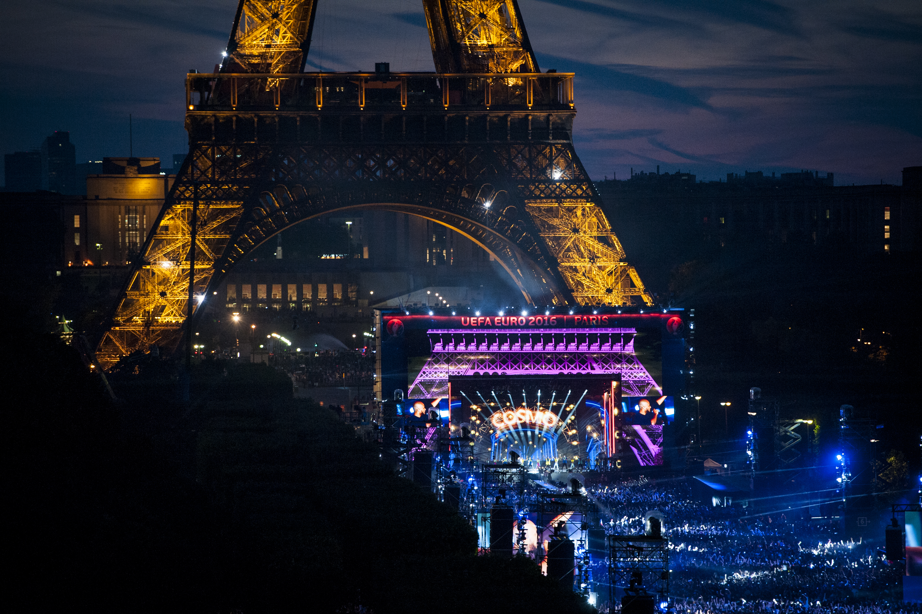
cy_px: 307
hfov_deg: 11.1
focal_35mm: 185
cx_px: 461
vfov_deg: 7.4
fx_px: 4735
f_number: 3.5
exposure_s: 1/160
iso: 1600
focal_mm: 185
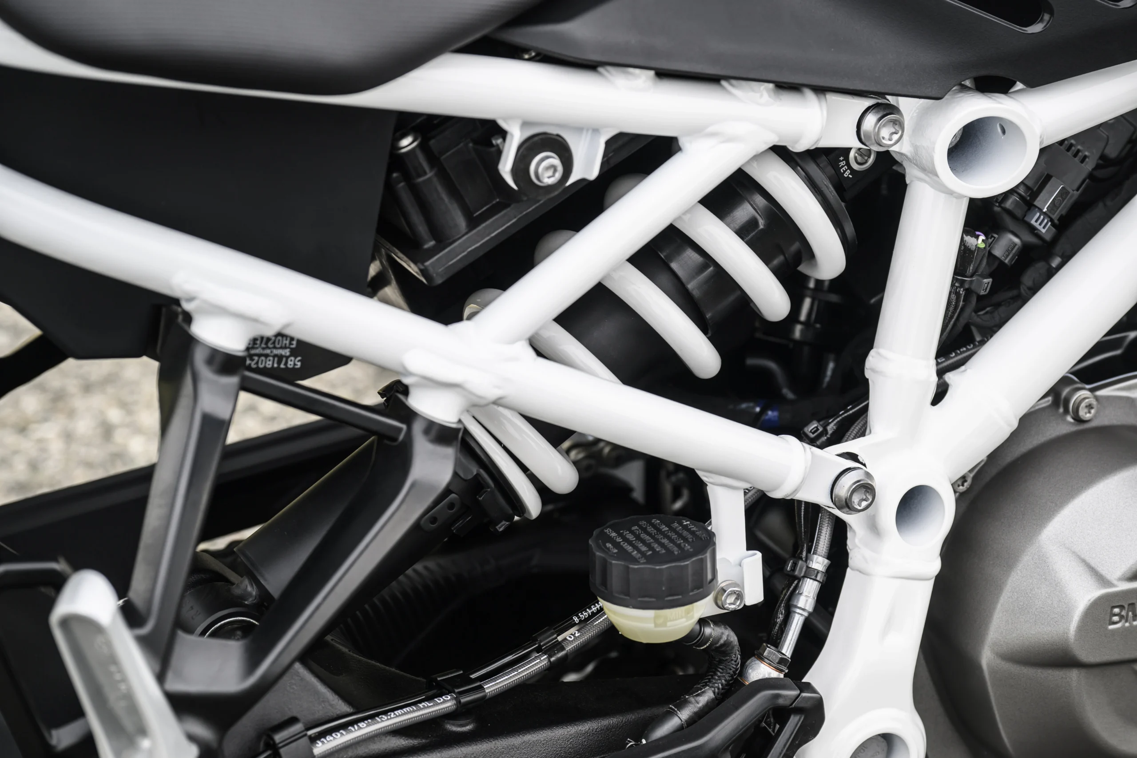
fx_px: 2653
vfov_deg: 16.3
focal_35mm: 84
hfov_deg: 24.2
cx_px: 568
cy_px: 379
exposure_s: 1/80
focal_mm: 84
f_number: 5.6
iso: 250
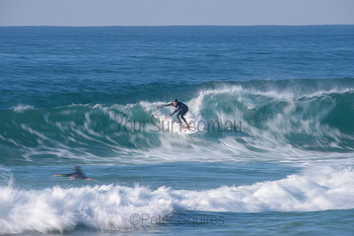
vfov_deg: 2.8
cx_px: 177
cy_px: 118
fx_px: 4918
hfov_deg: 4.1
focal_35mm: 500
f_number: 14
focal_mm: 500
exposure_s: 1/13
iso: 31
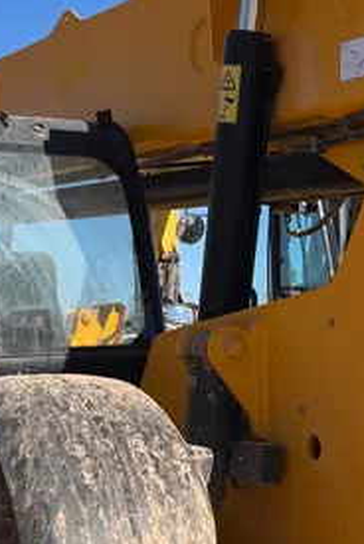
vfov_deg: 27.9
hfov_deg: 18.9
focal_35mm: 72
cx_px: 229
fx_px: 1089
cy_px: 359
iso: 50
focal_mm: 5.1
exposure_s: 1/2571
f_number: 1.6
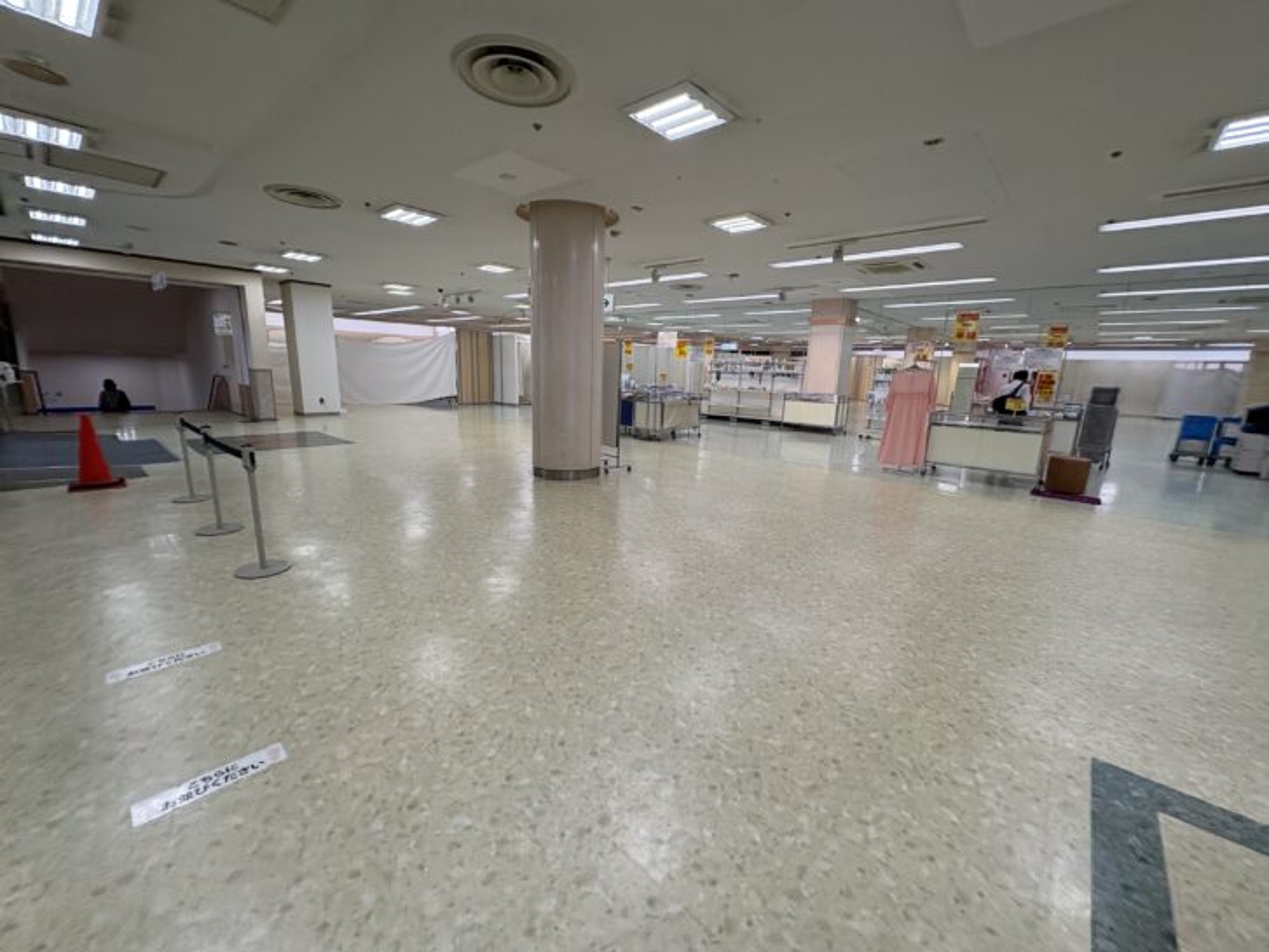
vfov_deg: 85.7
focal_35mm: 14
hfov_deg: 102.1
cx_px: 634
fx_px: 513
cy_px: 476
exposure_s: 1/170
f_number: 2.2
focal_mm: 2.22
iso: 64
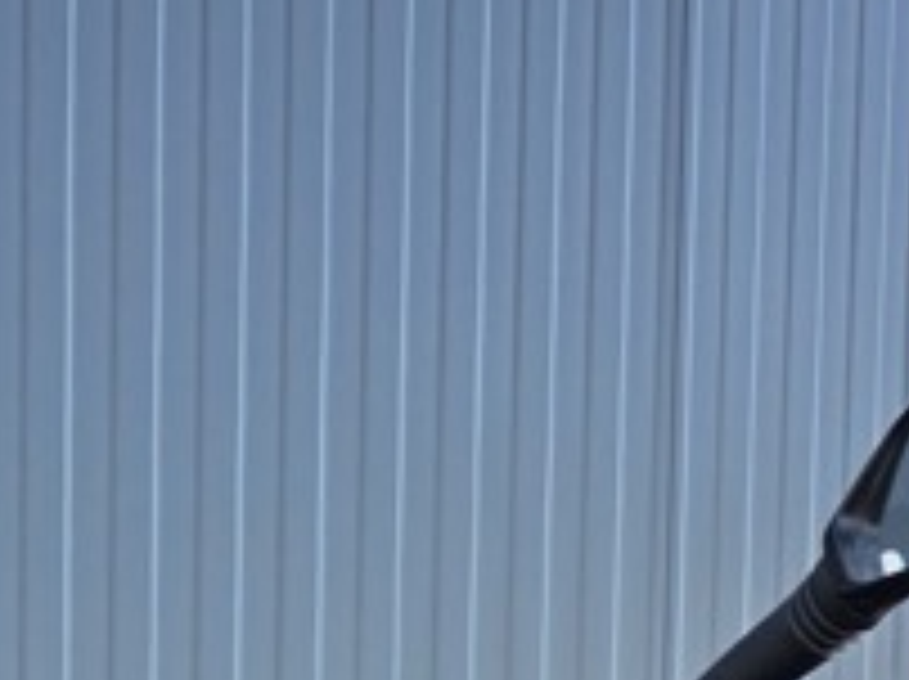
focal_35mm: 146
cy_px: 2121
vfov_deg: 8.4
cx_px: -266
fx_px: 3829
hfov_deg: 13.1
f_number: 1.7
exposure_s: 1/359
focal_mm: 6.3
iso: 32
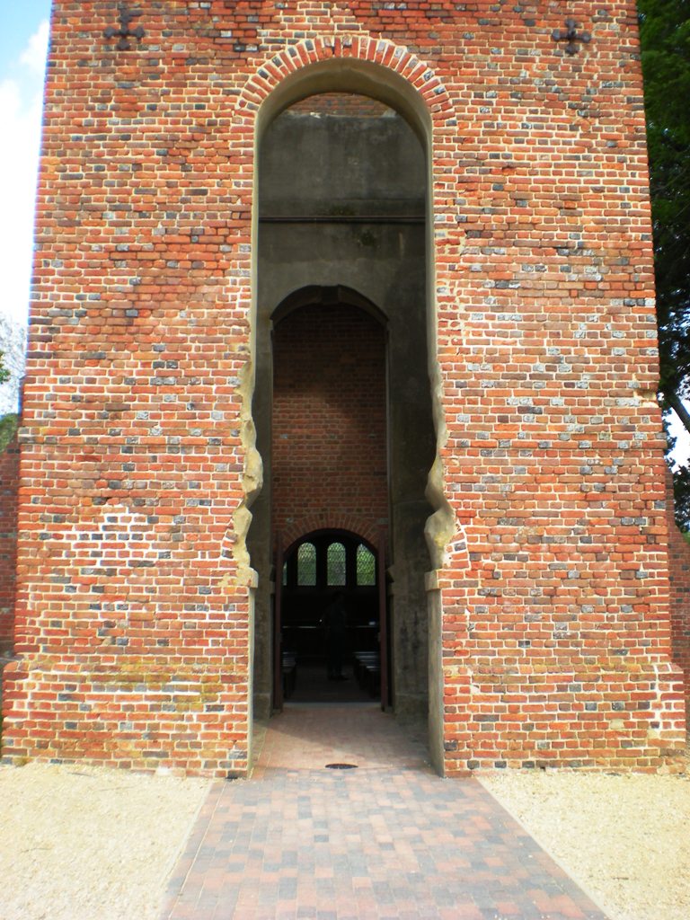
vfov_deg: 49.0
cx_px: 345
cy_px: 460
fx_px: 1010
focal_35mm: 38
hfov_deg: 37.7
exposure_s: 1/160
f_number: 4.6
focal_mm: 6.3
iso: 64
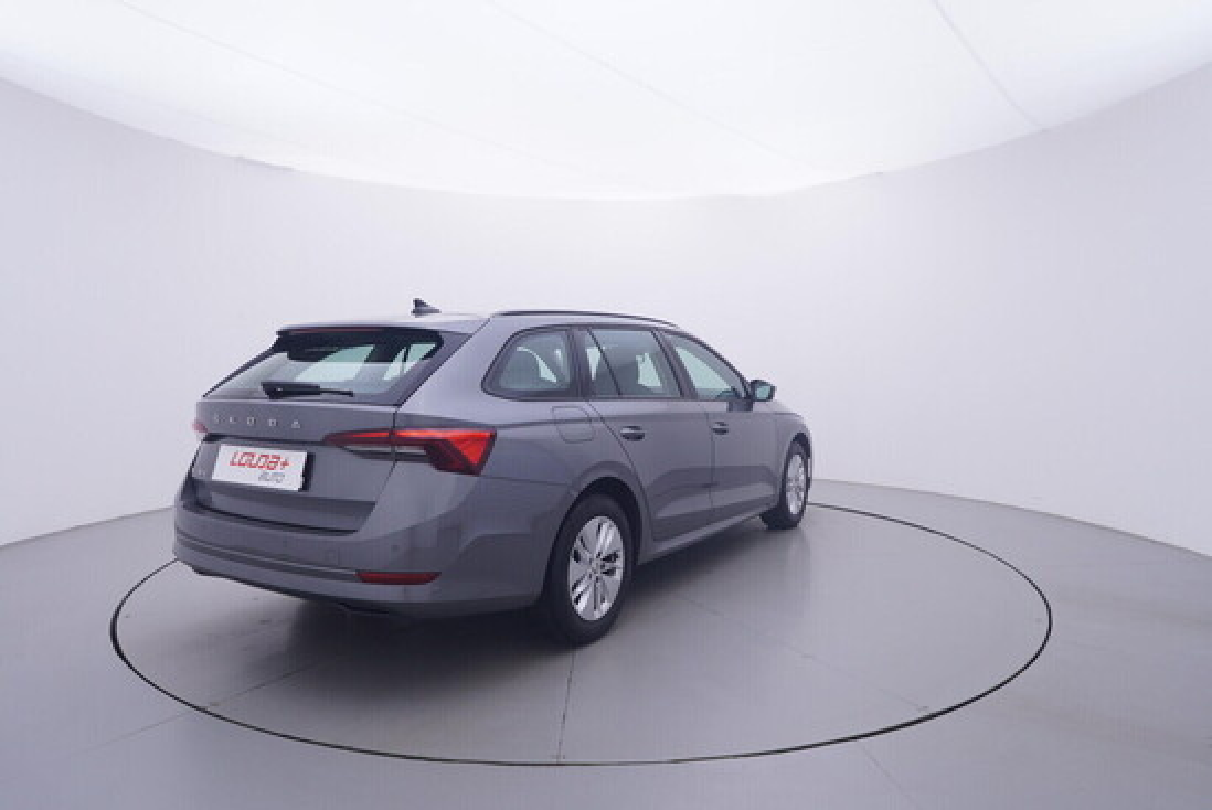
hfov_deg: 77.3
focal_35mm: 22
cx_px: 606
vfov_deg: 56.2
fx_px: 758
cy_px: 405
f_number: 5
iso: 200
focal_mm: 15
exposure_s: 1/80
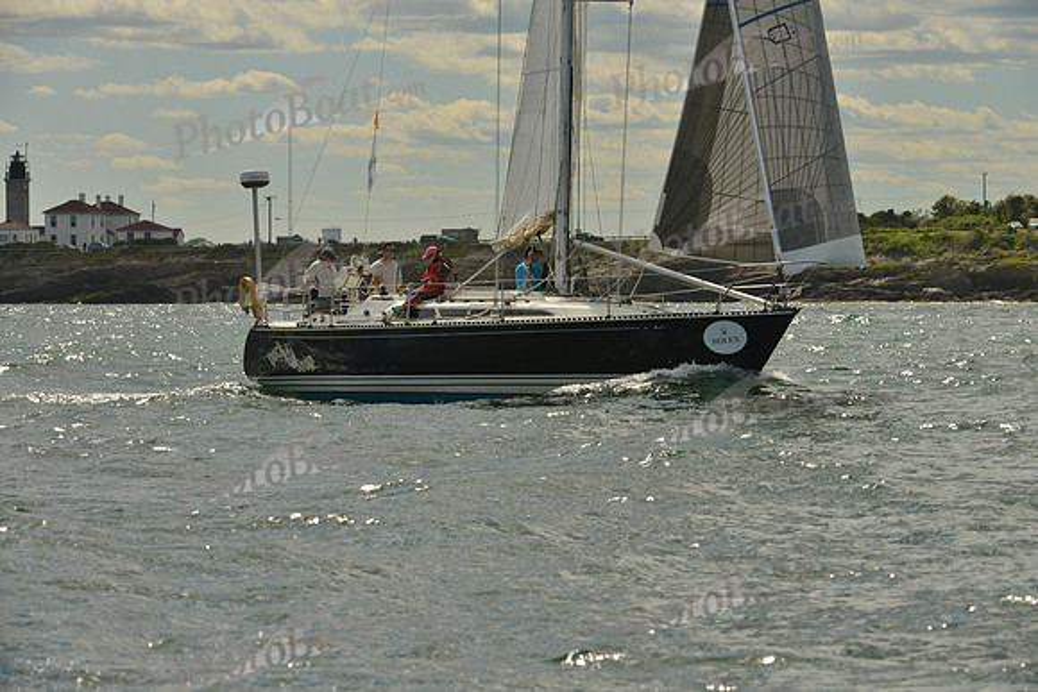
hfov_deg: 10.3
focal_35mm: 200
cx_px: 519
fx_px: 5768
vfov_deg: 6.9
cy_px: 346
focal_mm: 200
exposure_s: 1/1250
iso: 400
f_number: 10
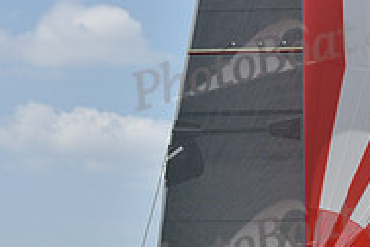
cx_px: 511
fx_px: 2210
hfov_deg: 9.4
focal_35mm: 215
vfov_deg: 6.3
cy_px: 315
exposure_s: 1/1250
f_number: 8
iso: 250
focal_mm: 70
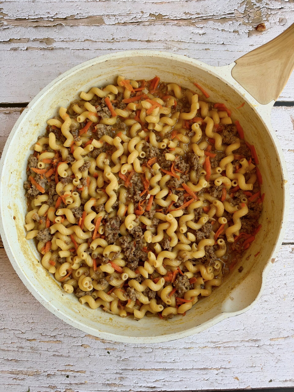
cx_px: 147
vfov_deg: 71.6
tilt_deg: -87.7
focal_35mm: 24
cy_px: 196
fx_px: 272
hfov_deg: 56.8
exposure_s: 1/121
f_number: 1.8
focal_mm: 6.93
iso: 160
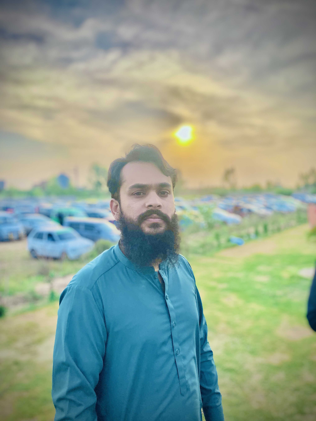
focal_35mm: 28
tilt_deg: -2.3
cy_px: 210
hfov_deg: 49.7
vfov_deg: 63.4
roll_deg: +0.7
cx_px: 158
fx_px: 341
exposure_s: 1/787
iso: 20
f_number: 1.8
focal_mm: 3.99
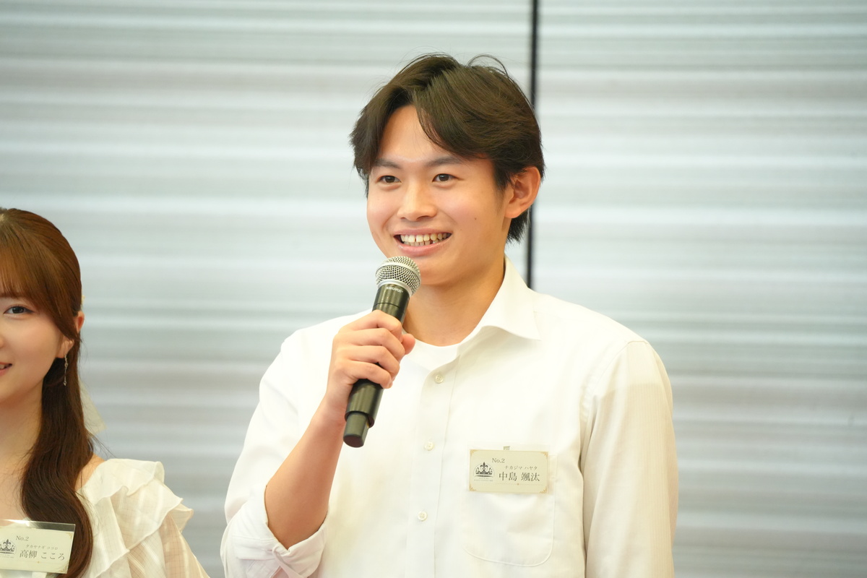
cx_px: 434
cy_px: 289
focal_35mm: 500
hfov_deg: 4.1
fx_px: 12041
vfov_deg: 2.7
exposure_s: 1/100
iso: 6400
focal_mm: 500
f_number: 6.7
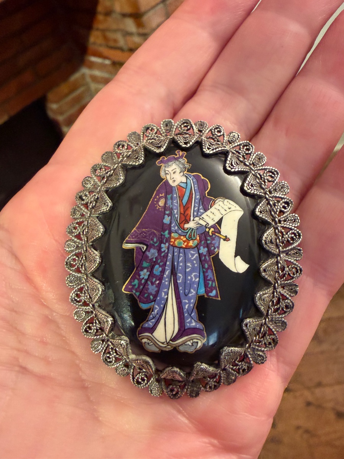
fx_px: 345
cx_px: 172
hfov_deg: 53.1
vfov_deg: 67.3
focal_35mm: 26
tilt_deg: -47.5
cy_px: 230
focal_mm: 2.22
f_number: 2.2
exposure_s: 1/50
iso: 400
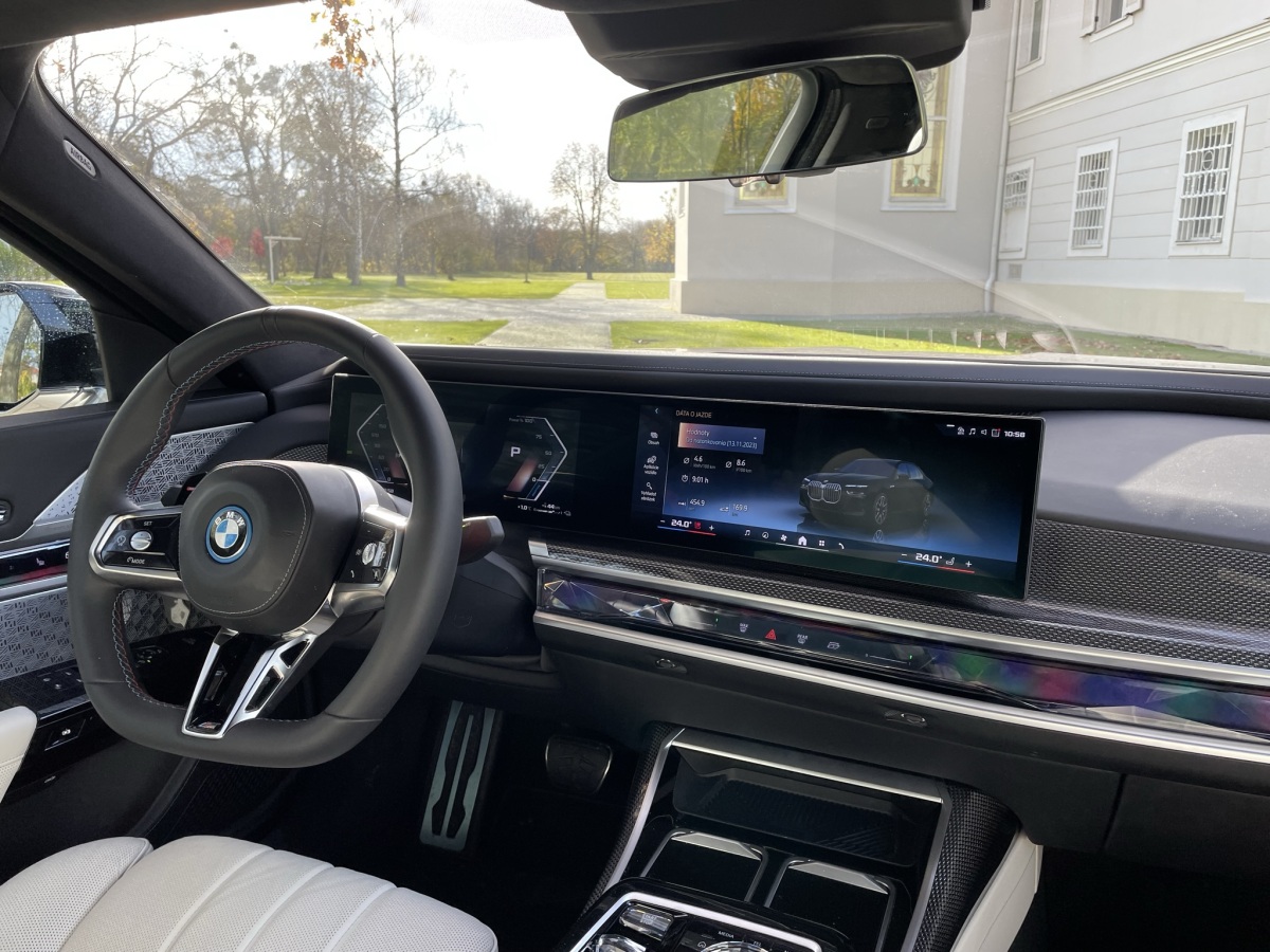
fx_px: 954
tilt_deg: -12.1
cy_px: 476
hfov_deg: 67.3
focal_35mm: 26
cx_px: 635
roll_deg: -0.5
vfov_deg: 53.1
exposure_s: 1/304
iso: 32
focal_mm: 4.2
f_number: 1.6
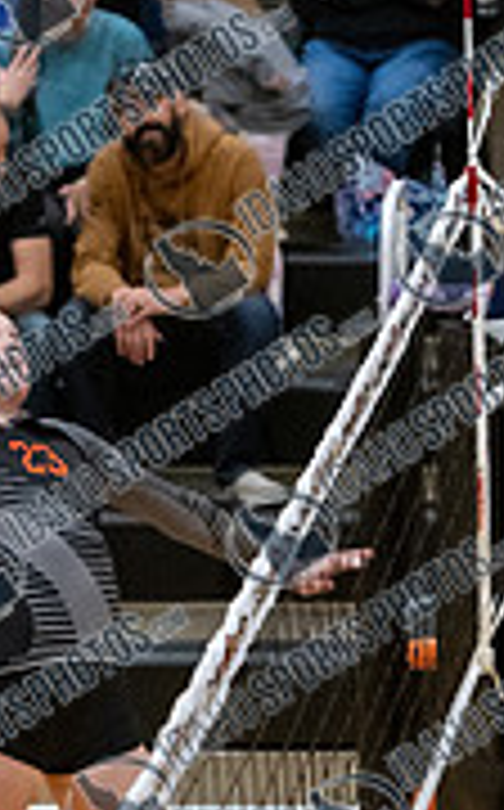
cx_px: -86
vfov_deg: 4.4
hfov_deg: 2.7
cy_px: 526
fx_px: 10539
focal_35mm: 478
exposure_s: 1/800
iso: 8000
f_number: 3.5
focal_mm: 125
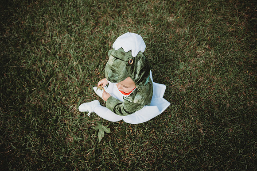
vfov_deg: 53.2
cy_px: 86
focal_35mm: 24
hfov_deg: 73.7
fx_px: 171
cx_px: 128
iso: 100
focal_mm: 24
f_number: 2.2
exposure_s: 1/500
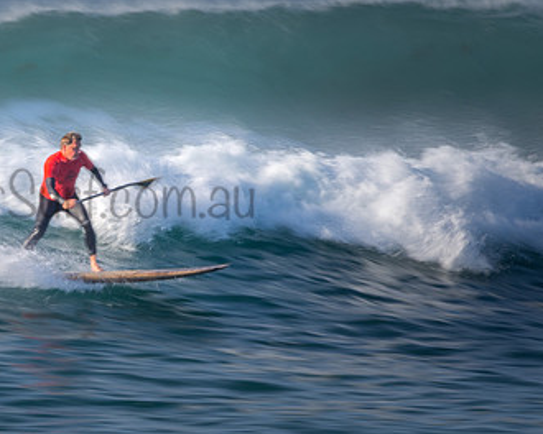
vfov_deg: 1.3
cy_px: 180
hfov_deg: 1.6
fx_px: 19863
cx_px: 81
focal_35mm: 1236
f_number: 22
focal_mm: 500
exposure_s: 1/30
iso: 100
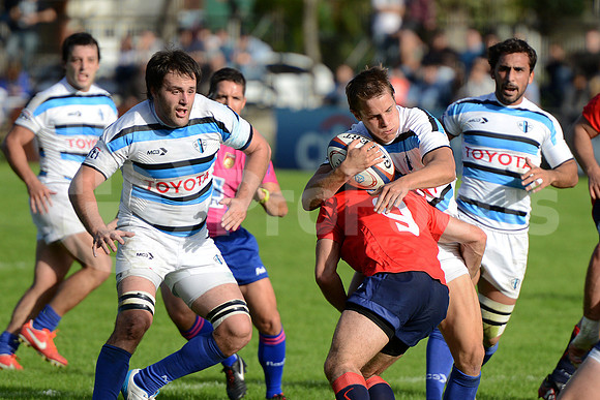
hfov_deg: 7.6
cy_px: 200
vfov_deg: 5.1
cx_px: 300
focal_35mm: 270
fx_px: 4501
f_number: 4
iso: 500
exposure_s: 1/2000
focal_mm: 270
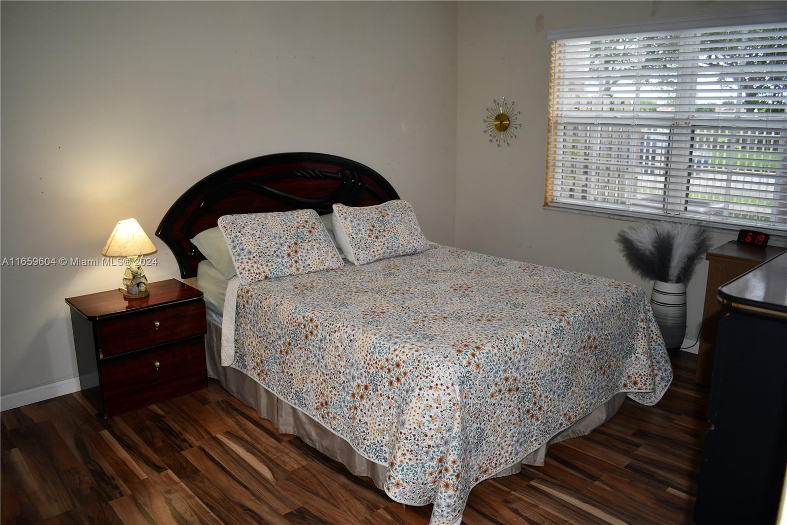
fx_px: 590
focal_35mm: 27
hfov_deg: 67.4
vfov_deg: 47.9
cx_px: 394
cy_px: 262
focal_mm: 18
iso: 250
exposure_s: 1/60
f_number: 3.5
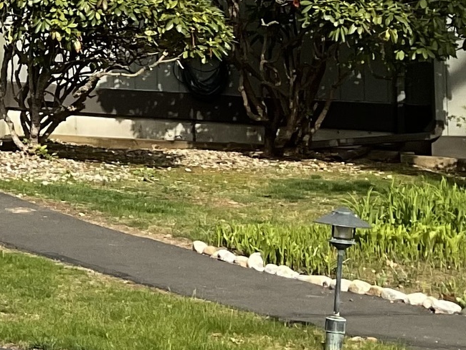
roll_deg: +0.1
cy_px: -19
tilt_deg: +0.4
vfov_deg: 10.7
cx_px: -500
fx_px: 1845
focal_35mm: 137
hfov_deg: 12.5
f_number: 1.8
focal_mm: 3
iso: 16
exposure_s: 1/1412
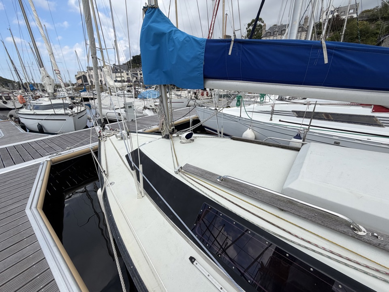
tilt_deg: -19.2
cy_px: 146
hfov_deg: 102.1
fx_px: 157
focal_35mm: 14
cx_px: 194
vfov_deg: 85.7
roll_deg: +2.6
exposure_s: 1/770
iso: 25
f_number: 2.2
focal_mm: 2.22
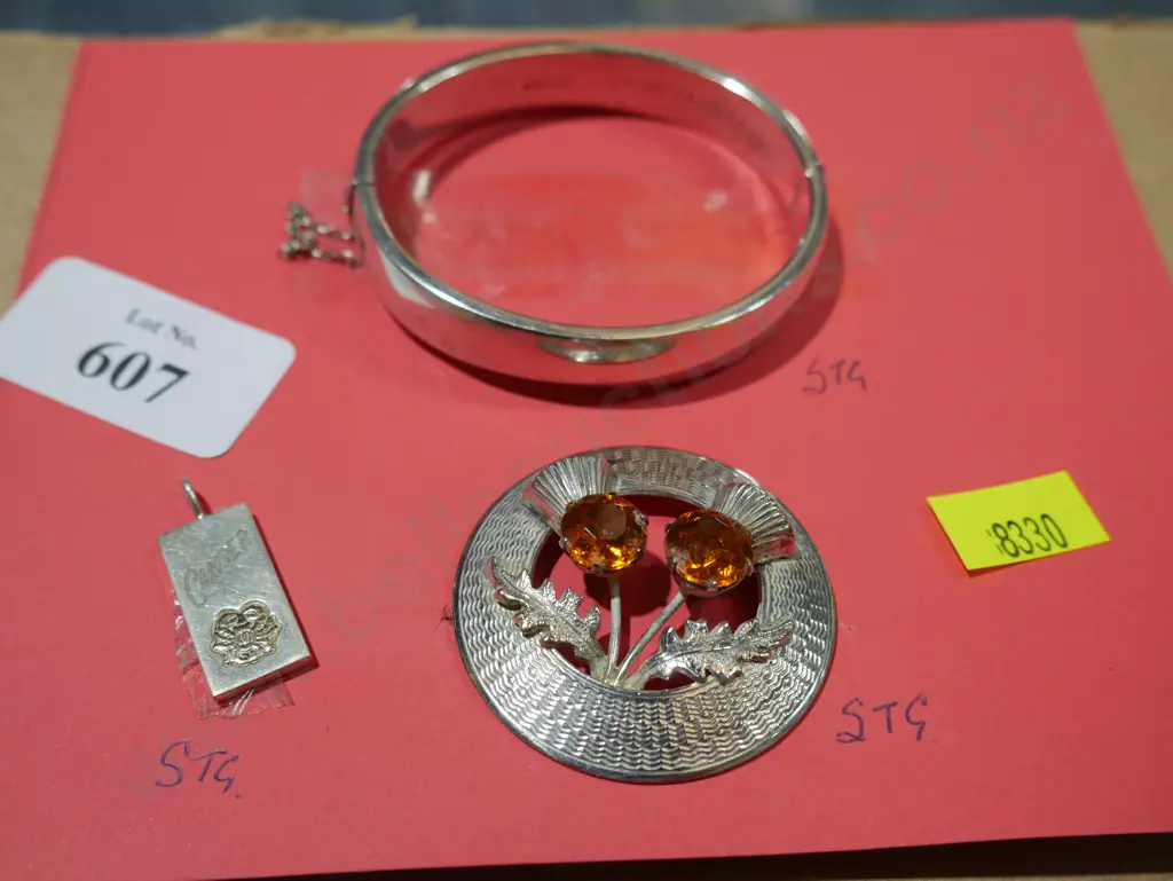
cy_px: 440
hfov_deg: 46.8
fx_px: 1356
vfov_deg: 36.0
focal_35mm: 40
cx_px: 586
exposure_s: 1/80
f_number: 4.4
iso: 200
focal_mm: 20
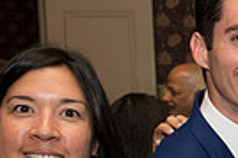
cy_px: 171
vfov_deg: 11.2
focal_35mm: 121
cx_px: 408
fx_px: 799
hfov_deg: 15.0
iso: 1000
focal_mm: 26
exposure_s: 1/60
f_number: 5.6
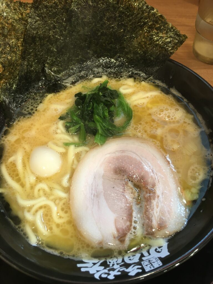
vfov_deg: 61.7
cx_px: 106
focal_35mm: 29
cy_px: 142
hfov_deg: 48.2
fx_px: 238
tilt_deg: -55.5
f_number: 2.2
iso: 100
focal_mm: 4.15
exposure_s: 1/33
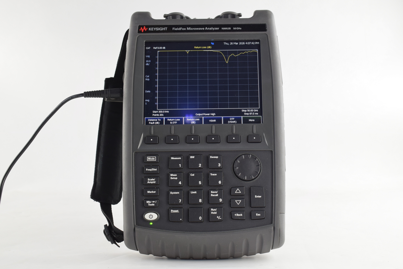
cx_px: 202
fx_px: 604
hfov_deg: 36.9
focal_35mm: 54
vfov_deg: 25.1
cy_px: 134
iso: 400
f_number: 10
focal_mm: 36
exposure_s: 1/30
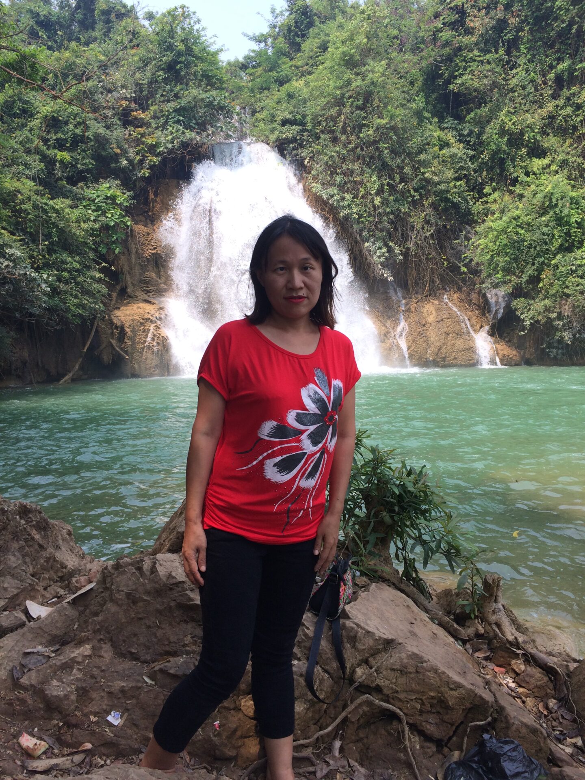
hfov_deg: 48.2
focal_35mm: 29
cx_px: 292
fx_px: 653
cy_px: 390
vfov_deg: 61.7
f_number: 2.2
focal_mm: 4.15
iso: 32
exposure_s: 1/820
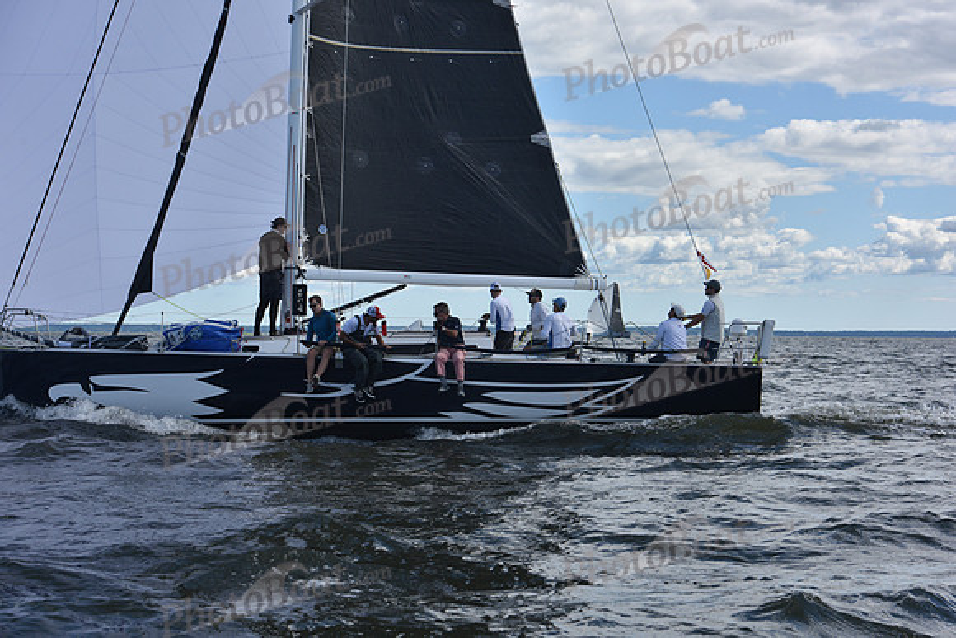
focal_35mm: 70
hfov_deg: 28.8
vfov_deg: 19.5
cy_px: 319
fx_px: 1859
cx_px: 478
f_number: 8
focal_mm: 70
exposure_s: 1/1000
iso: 250
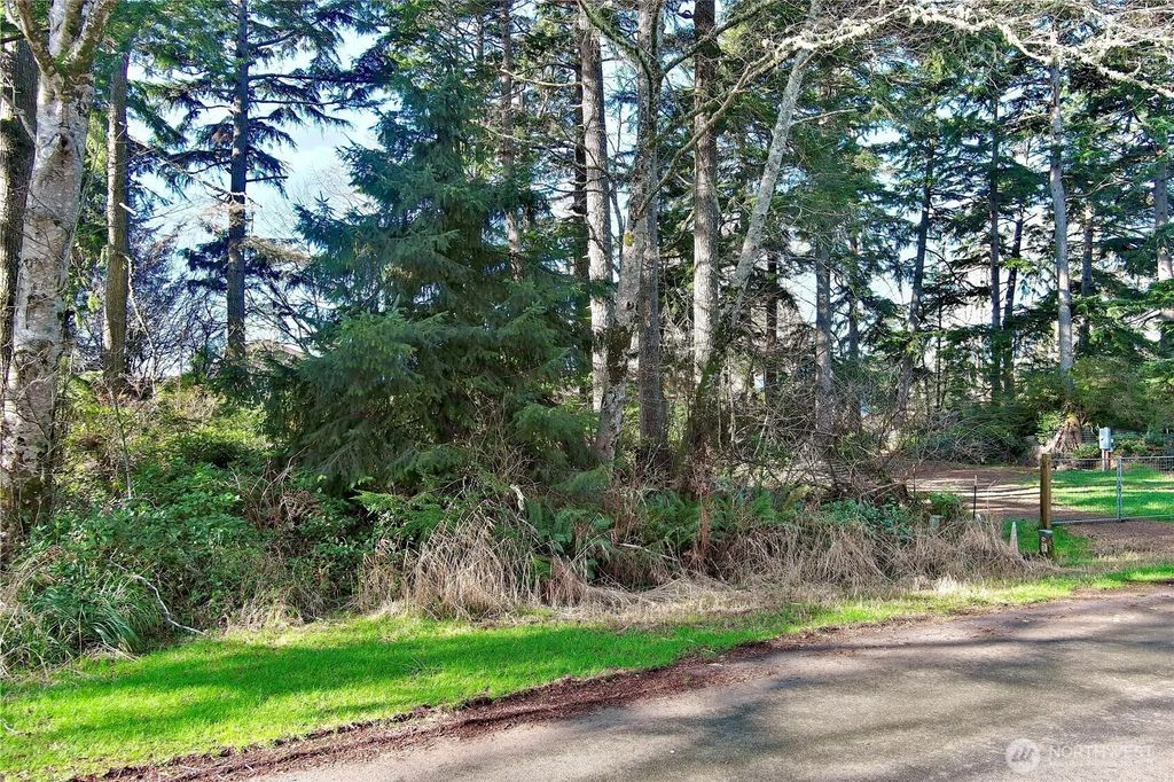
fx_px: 945
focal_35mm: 29
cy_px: 391
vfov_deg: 44.9
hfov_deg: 63.7
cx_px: 587
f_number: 2.8
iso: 100
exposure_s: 1/144
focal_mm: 10.57
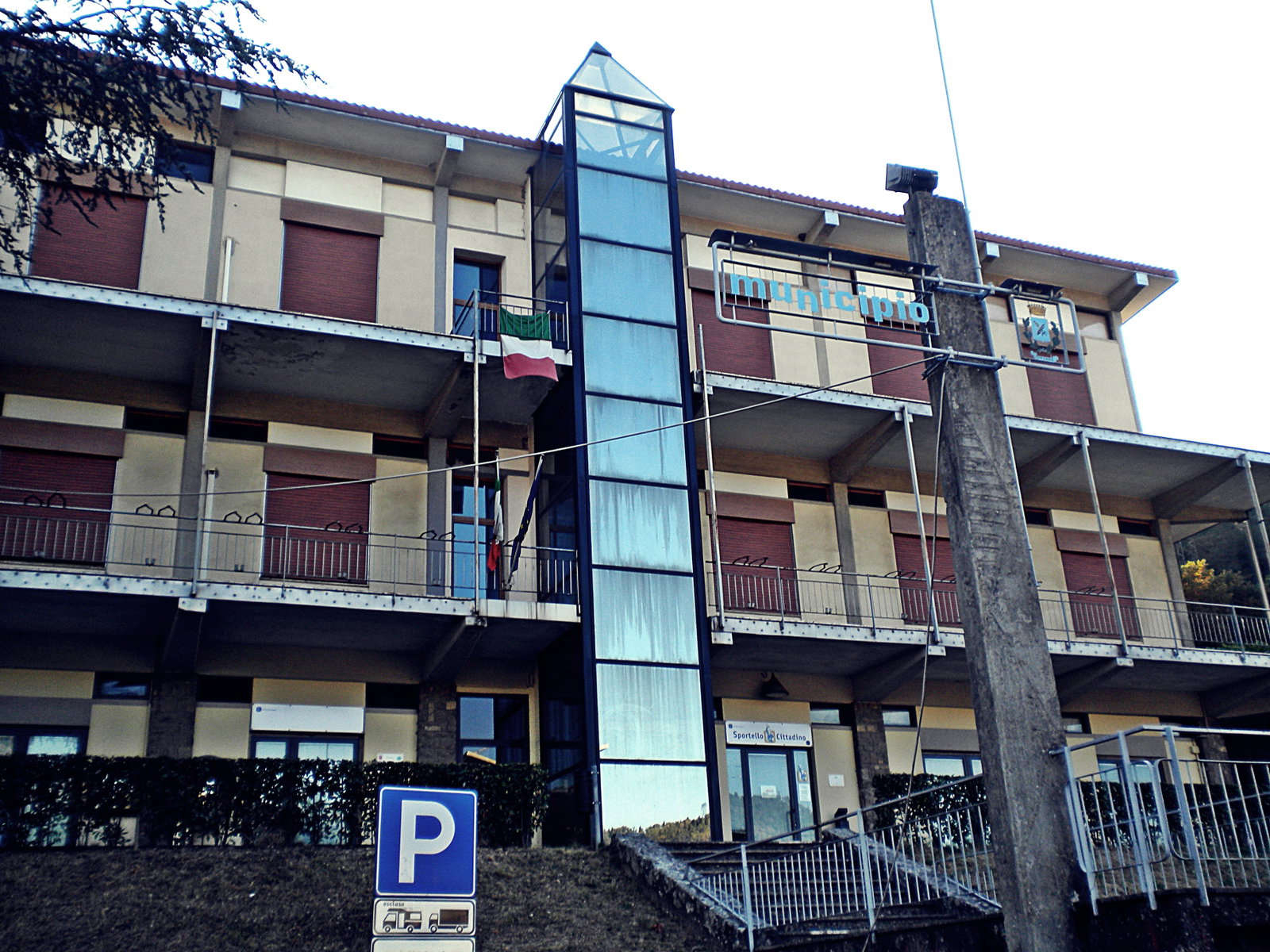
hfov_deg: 52.6
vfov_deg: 40.7
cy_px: 476
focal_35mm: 35
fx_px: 1284
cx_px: 635
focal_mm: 6.3
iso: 80
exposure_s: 1/110
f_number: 4.6
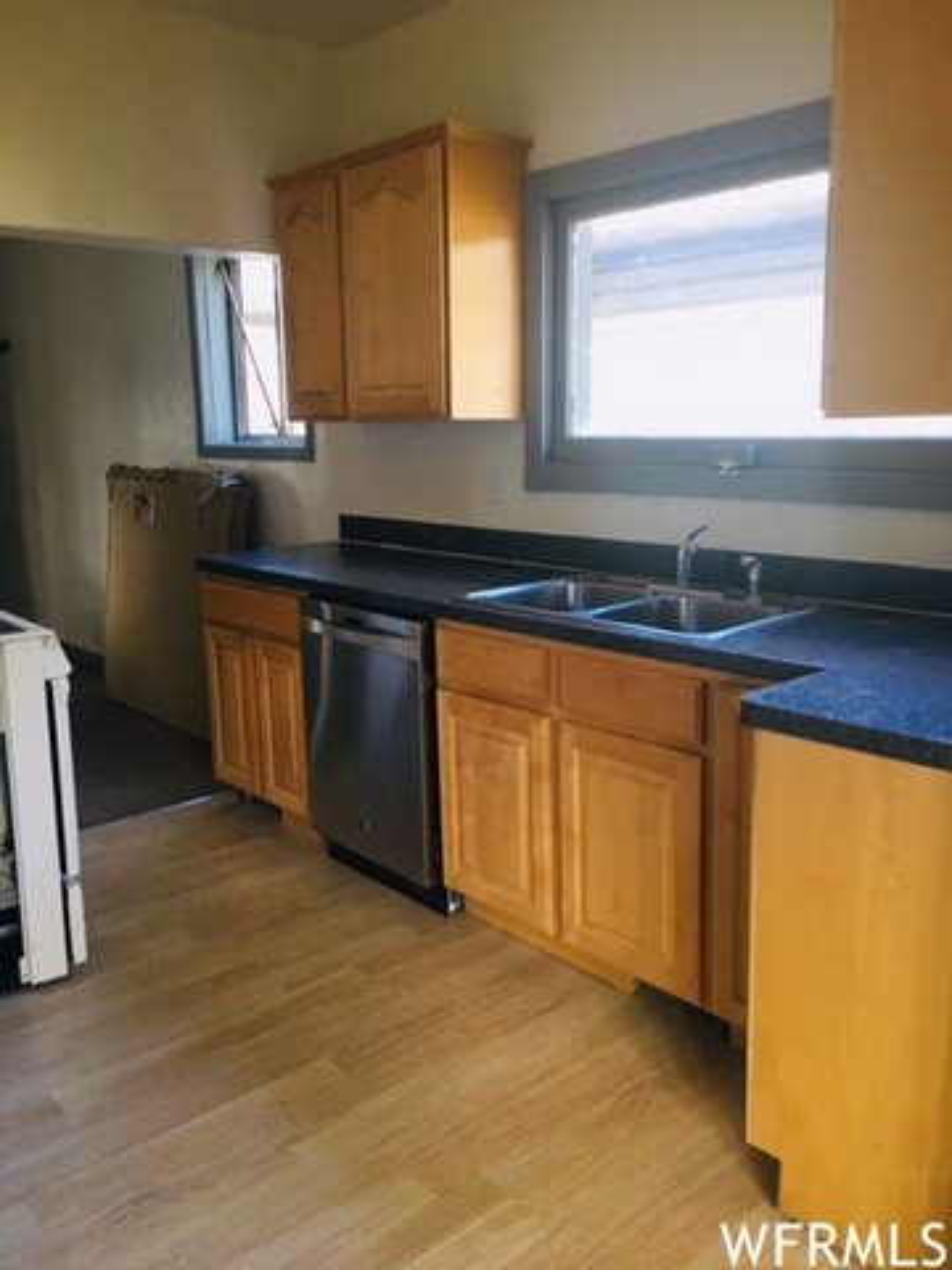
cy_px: 635
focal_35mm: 29
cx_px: 476
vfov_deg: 61.7
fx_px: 1063
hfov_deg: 48.2
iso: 32
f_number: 2.2
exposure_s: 1/30
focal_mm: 4.15
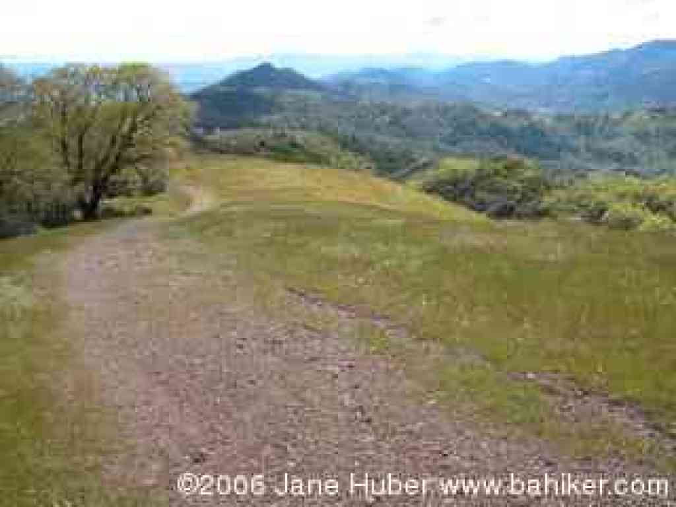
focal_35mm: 34
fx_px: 664
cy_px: 254
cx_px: 338
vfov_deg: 41.8
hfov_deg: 54.0
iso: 100
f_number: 5
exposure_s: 1/244
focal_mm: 8.9
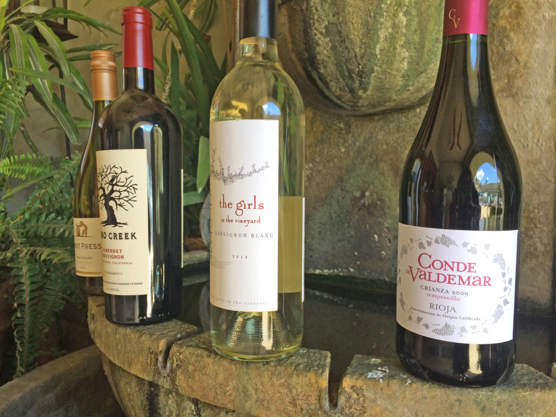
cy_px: 208
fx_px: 466
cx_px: 278
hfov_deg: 61.7
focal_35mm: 29
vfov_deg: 48.2
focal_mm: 4.15
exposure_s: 1/120
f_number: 2.2
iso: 50
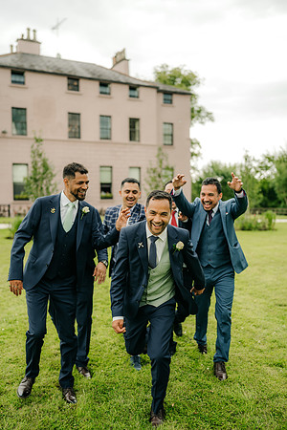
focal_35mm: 35
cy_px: 215
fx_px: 419
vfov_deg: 54.4
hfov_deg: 37.9
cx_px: 144
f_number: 1.6
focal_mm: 35
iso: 100
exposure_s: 1/400
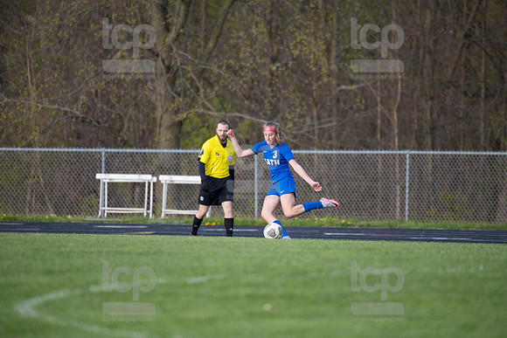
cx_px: 254
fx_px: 6761
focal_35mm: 480
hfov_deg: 4.3
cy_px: 169
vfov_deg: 2.9
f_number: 5.6
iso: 800
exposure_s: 1/1600
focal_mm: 480
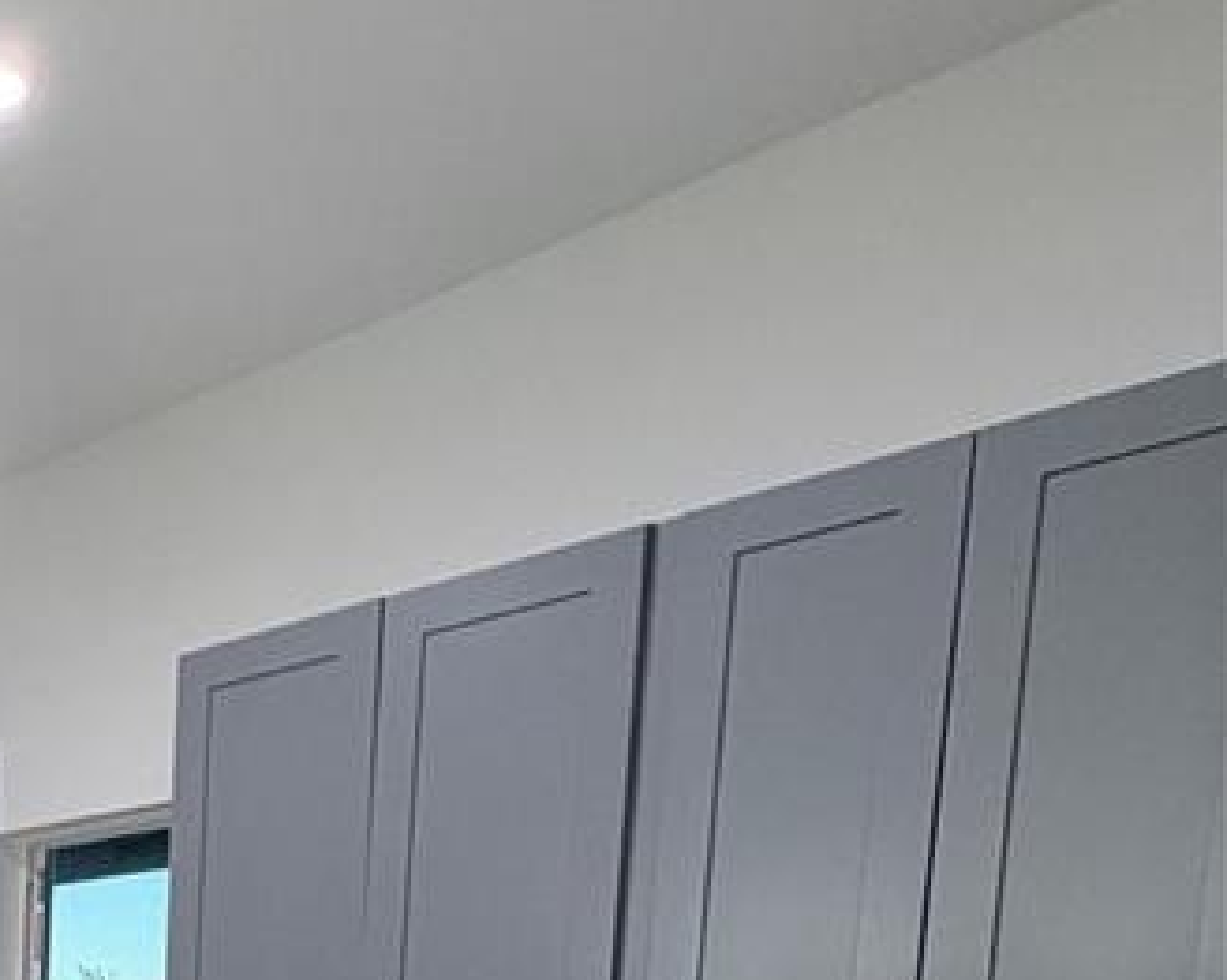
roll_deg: -0.6
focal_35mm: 50
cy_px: 1365
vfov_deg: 25.0
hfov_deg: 28.8
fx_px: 1815
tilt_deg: -7.7
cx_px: -453
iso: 200
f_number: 2.2
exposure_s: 1/60
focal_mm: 2.22
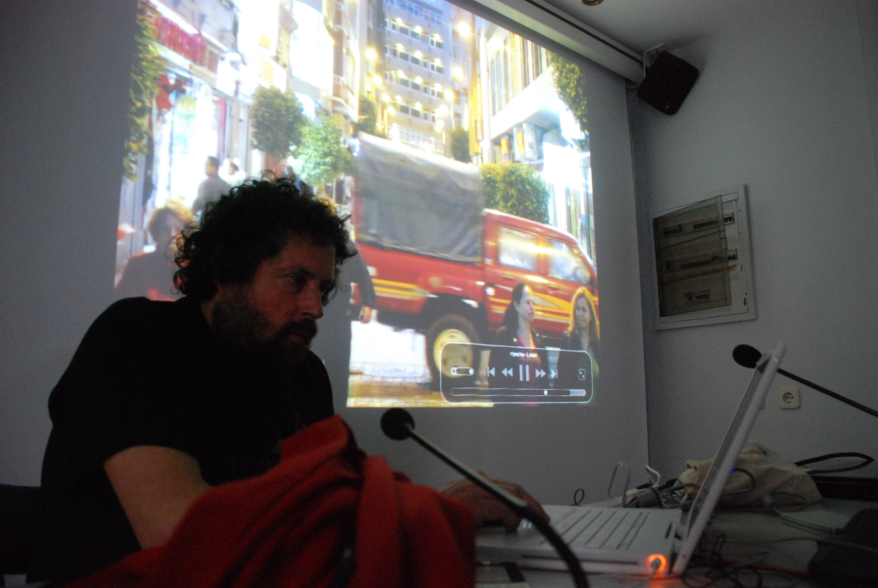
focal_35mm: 27
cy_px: 294
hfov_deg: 67.3
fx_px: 659
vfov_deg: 48.0
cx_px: 439
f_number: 3.5
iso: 1250
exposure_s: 1/50
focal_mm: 18
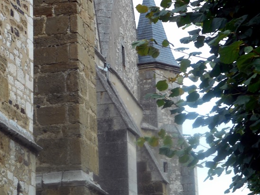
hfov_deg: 15.9
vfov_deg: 11.9
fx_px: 931
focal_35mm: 124
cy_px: 71
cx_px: 84
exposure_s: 1/100
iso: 80
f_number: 5.6
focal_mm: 15.9
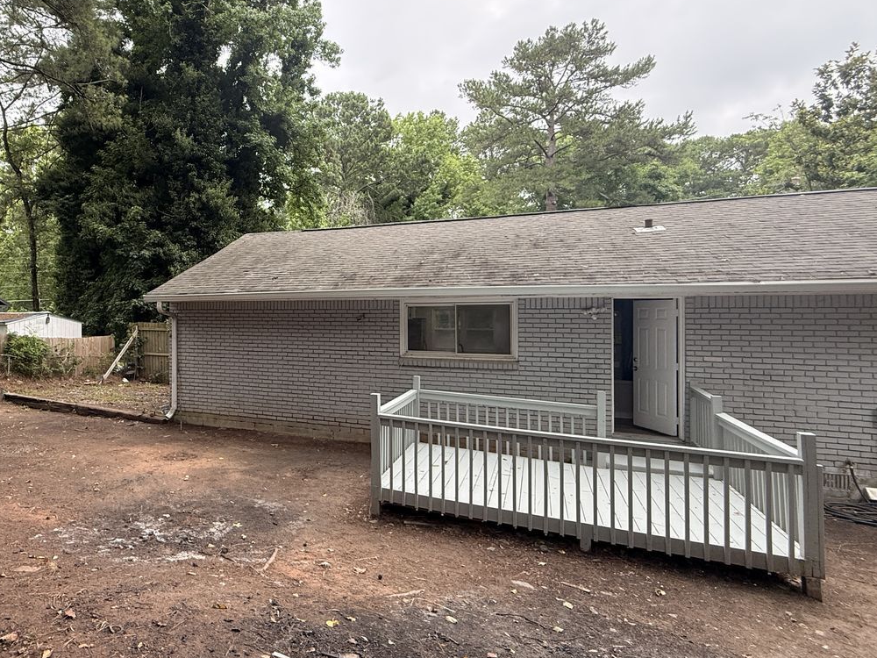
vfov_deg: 63.4
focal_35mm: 21
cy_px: 312
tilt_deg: +1.1
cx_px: 269
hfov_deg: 75.6
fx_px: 532
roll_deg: -0.1
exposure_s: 1/99
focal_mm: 2.22
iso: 125
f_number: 2.2
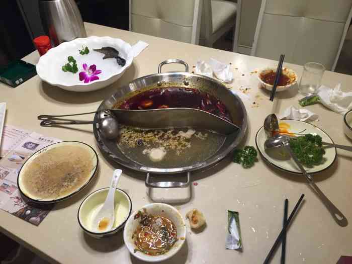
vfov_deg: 48.2
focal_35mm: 29
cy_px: 132
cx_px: 176
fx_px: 295
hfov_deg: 61.7
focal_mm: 4.15
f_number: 2.2
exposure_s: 1/33
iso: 80
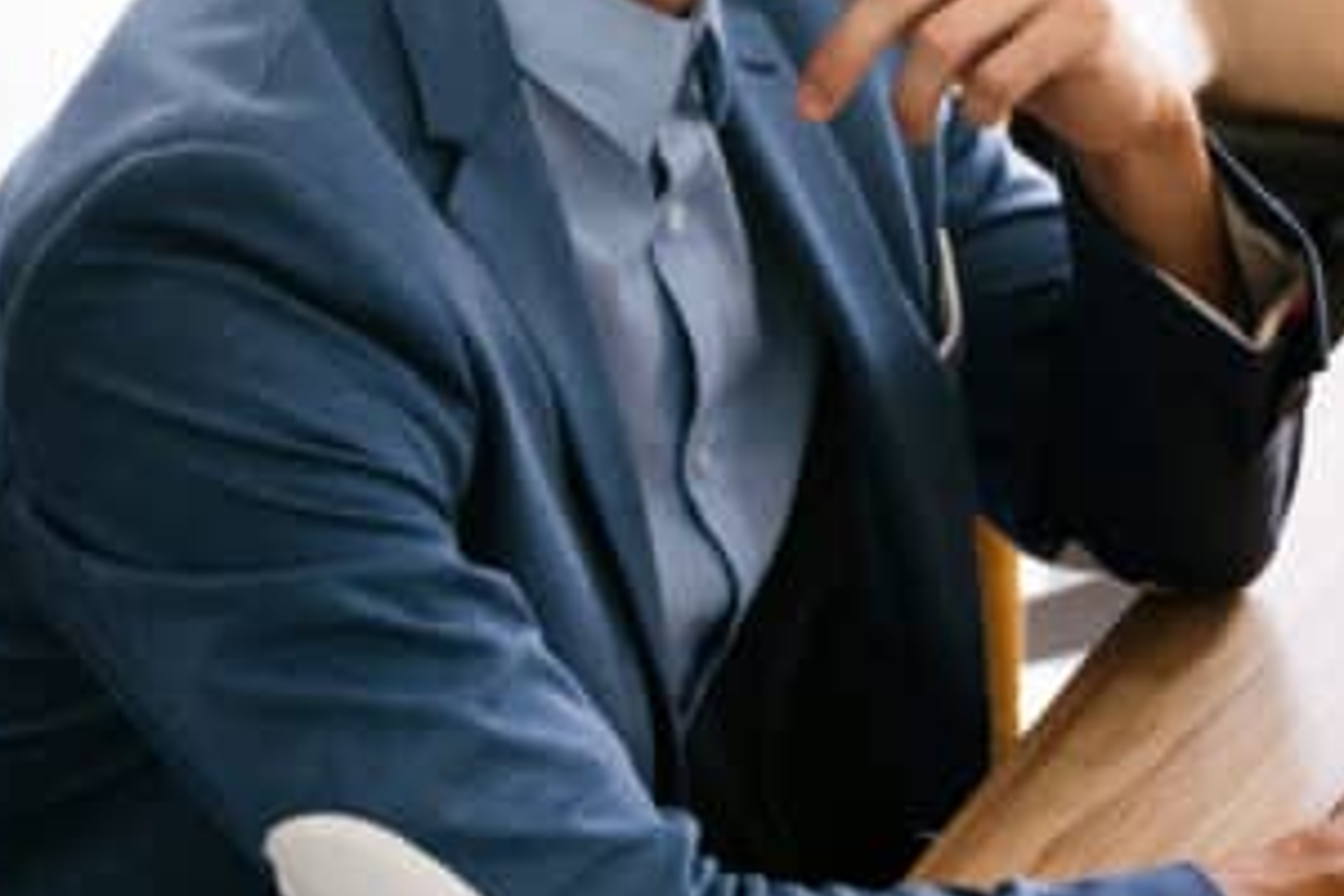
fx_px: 5861
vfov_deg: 8.7
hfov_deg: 13.1
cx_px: 511
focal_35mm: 157
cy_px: -69
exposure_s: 1/100
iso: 800
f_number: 2.8
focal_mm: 46
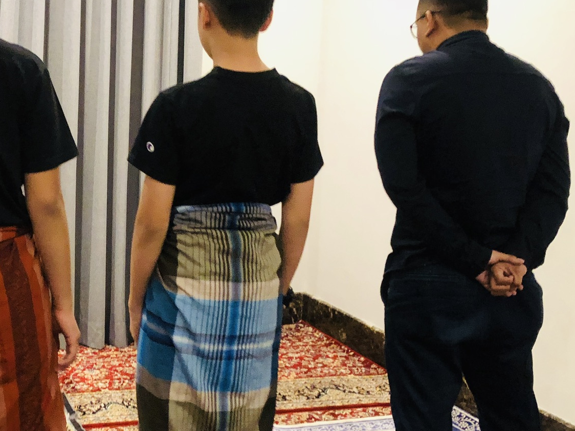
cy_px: 194
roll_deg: -1.3
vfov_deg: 28.5
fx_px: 847
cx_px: 88
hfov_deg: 35.8
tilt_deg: -7.9
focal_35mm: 51
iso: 100
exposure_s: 1/5
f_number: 1.8
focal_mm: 4
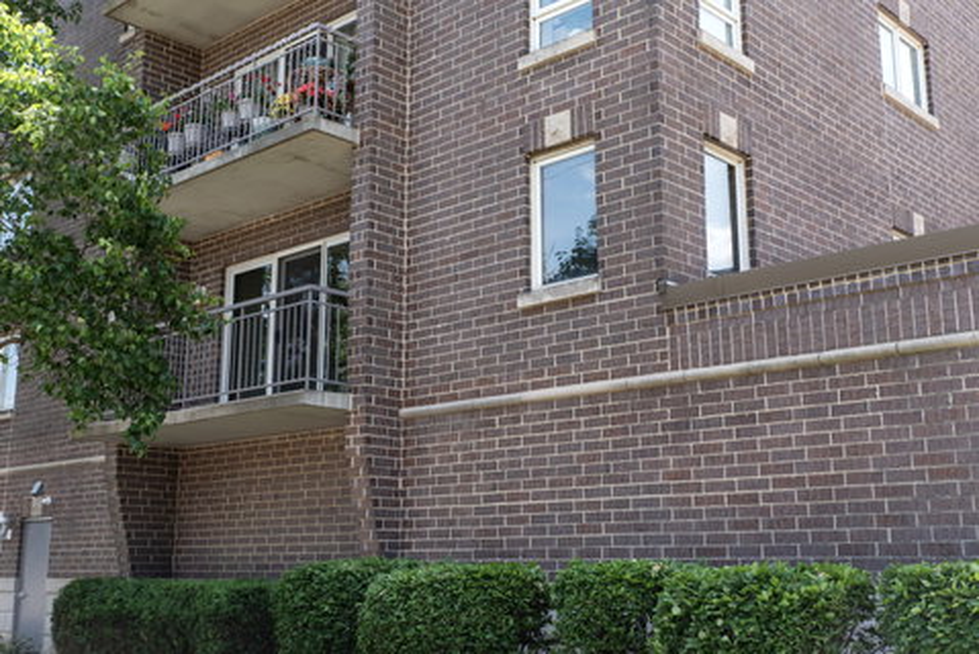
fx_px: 1143
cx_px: 490
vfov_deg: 31.9
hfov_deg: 46.4
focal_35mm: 42
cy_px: 327
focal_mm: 42
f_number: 9
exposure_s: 1/640
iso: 800
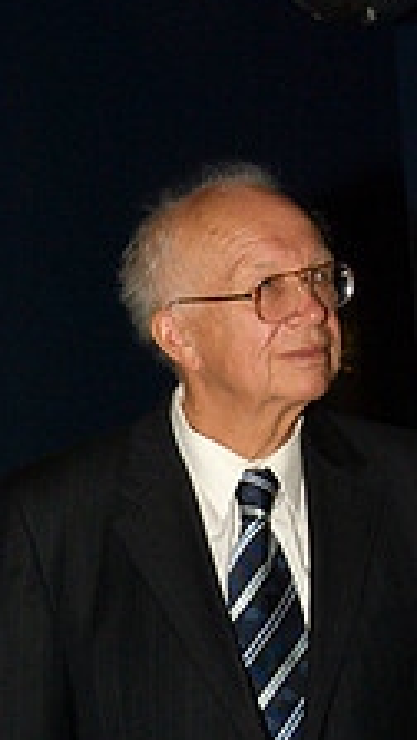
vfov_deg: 17.9
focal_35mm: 120
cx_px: 437
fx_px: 2359
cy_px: 324
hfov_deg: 10.0
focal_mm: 38
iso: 1600
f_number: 16
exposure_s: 1/125
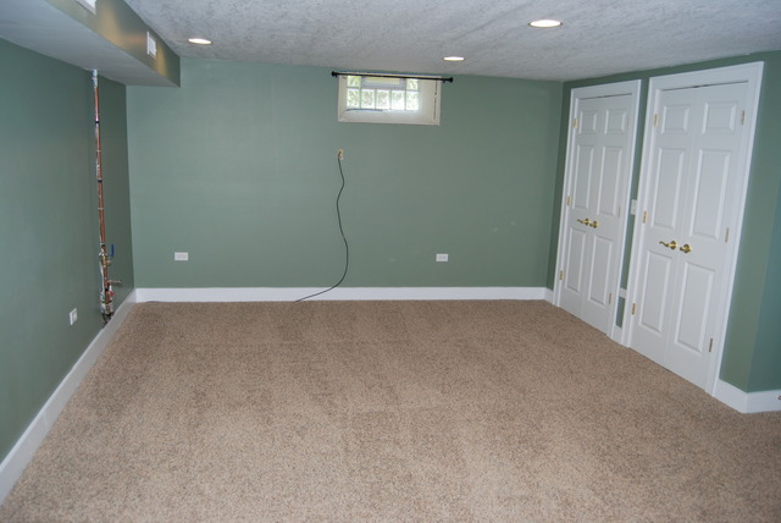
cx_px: 390
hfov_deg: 67.3
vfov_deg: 48.0
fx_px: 586
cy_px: 262
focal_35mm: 27
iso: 200
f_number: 5
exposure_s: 1/60
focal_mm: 18
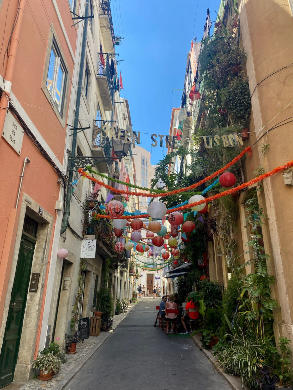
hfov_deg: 53.1
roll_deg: +1.4
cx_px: 146
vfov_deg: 67.3
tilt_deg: +19.3
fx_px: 293
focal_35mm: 26
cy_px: 195
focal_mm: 4.25
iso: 32
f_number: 1.8
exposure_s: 1/497
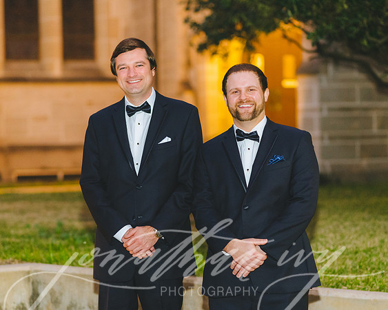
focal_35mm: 104
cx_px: 185
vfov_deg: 14.7
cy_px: 169
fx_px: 1199
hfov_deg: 18.4
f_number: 2.2
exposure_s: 1/100
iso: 2500
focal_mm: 85
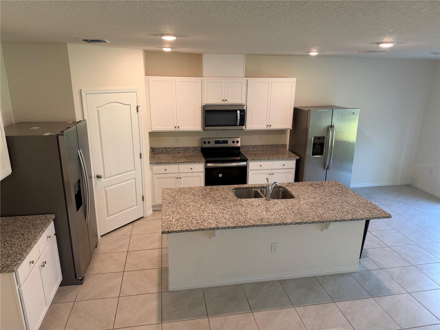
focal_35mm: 24
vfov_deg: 56.8
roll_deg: -0.6
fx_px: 305
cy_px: 165
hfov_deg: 71.6
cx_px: 220
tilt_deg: -16.3
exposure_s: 1/120
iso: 200
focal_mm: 6.76
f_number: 1.78
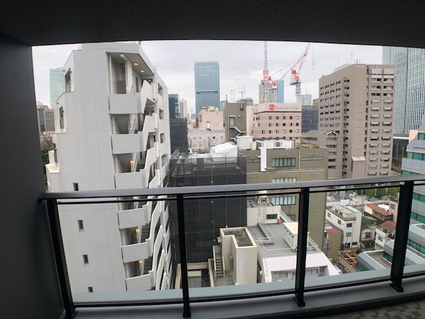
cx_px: 212
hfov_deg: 63.4
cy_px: 160
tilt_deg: -8.7
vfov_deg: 49.7
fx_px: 344
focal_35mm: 28
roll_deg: +1.5
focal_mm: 3.99
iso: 20
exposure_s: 1/222
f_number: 1.8
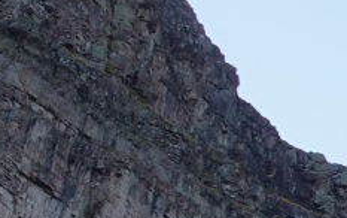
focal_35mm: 315
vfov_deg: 4.2
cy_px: 279
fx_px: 2981
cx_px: 1133
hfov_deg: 6.0
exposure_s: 1/80
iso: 125
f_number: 3.2
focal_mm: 16.39
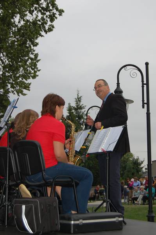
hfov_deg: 22.6
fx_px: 391
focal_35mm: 60
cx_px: 78
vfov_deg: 33.4
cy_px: 118
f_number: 5
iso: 400
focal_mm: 40
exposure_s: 1/500
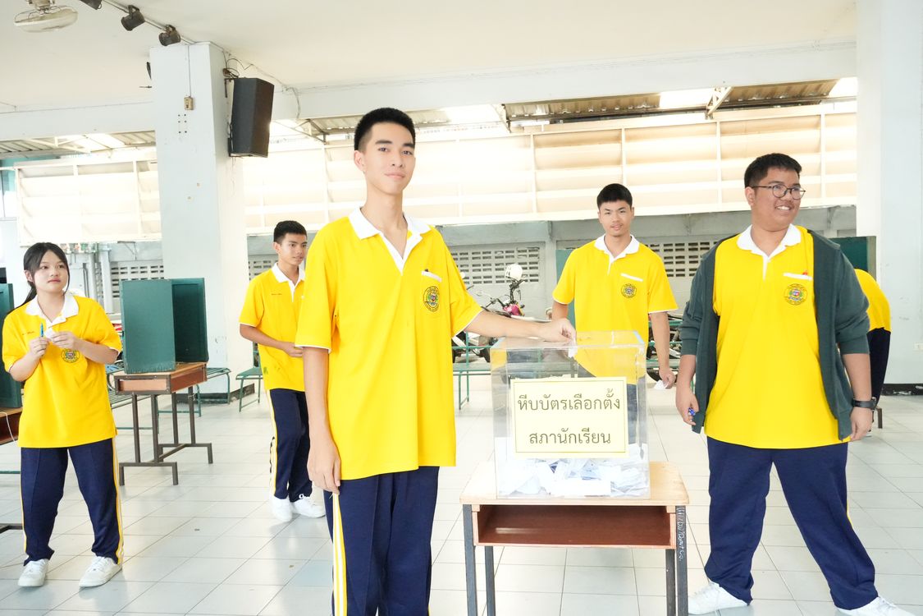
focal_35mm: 32
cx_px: 462
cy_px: 308
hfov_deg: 59.5
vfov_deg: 41.7
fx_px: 808
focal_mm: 21
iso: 8000
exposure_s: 1/250
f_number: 4.5
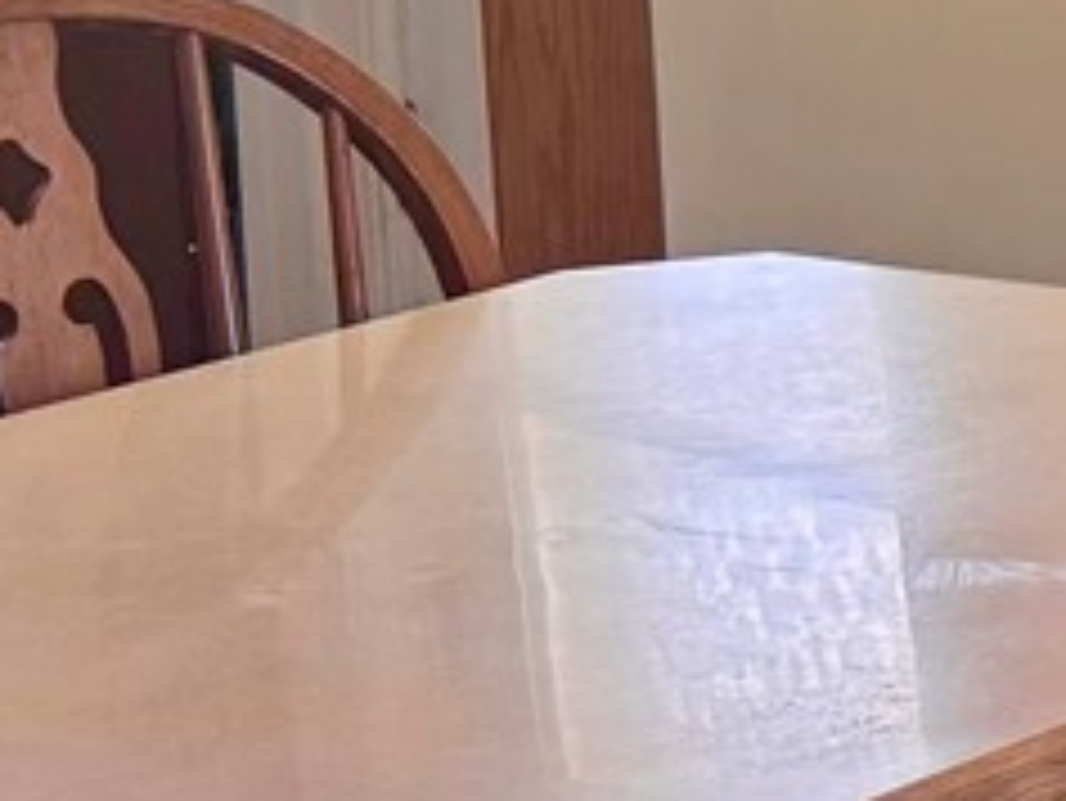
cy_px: -554
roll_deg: +1.6
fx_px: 4991
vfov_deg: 8.9
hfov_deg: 9.8
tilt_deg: -4.0
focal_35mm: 162
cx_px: 3018
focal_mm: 6.76
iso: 100
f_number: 1.78
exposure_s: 1/120
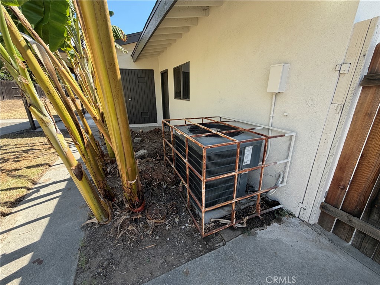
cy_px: 142
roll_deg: +0.2
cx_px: 190
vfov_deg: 85.7
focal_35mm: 14
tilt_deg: -18.4
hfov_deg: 102.1
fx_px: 154
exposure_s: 1/502
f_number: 2.2
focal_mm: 2.22
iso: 64
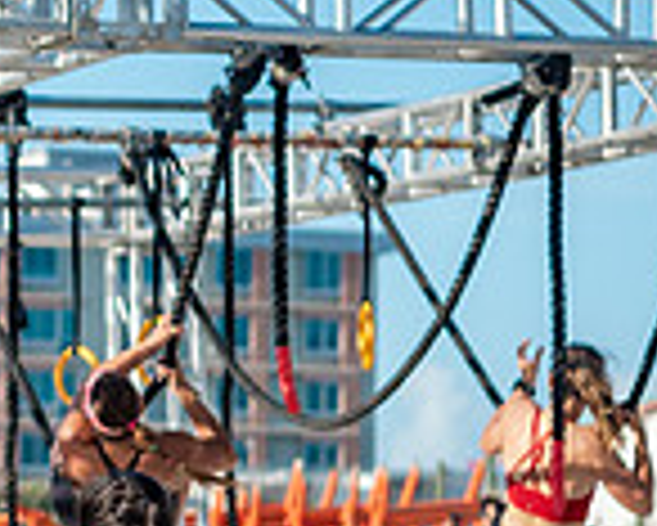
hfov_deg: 6.5
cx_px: -75
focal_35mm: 295
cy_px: 311
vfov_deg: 5.3
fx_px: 5740
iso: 500
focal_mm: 70
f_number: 2.8
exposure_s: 1/3200
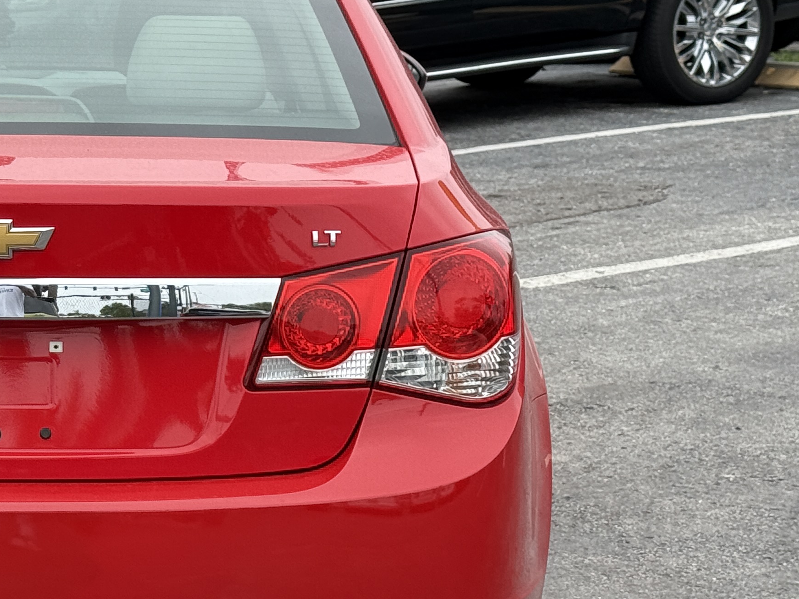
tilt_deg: -7.9
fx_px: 2562
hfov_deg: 17.3
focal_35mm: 111
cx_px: 1
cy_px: 319
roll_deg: +1.0
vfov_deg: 13.3
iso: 80
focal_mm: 6.76
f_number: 1.78
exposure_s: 1/2415
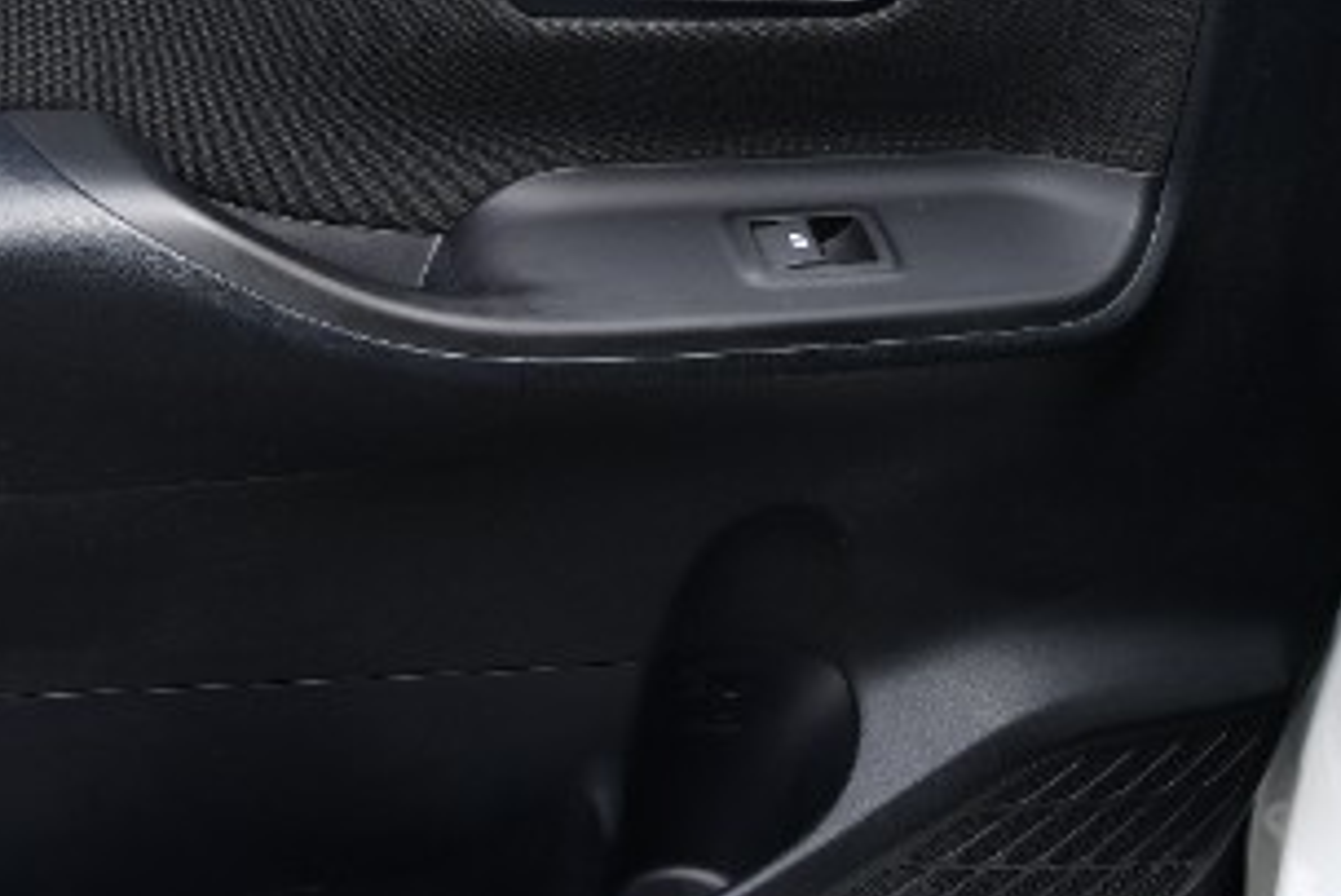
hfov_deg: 38.0
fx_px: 1863
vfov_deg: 26.5
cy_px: 161
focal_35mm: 50
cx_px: 247
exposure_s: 1/250
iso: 200
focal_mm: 13
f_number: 6.3
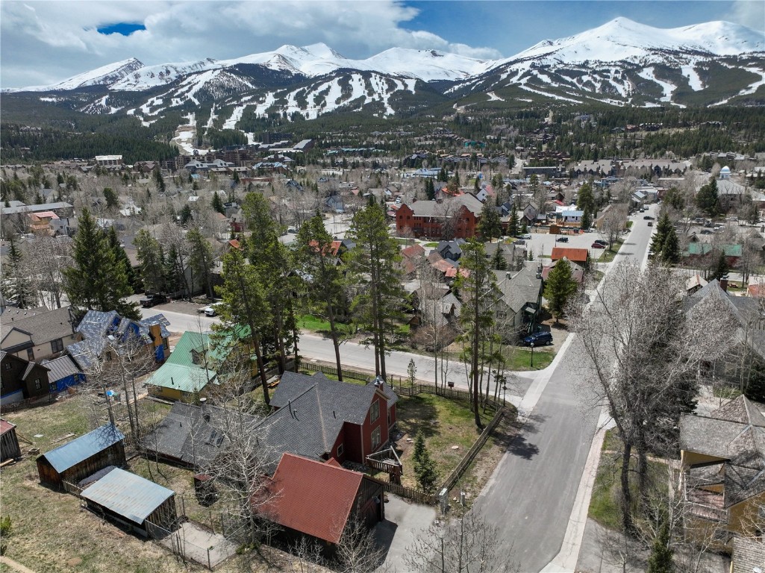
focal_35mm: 24
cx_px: 382
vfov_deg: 56.8
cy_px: 286
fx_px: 530
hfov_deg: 71.6
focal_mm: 12.29
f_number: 2.8
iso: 220
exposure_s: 1/5000
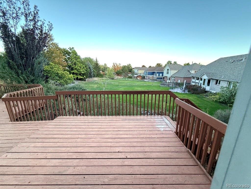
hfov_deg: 102.1
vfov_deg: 85.7
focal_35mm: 14
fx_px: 102
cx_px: 126
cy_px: 94
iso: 80
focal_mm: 2.22
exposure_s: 1/99
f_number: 2.2
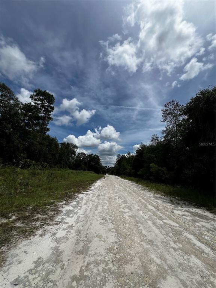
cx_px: 108
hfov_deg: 89.9
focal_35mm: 13
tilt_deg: +11.1
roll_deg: -0.4
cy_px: 144
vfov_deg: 106.2
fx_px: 108
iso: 32
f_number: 1.8
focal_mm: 1.57
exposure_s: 1/3922
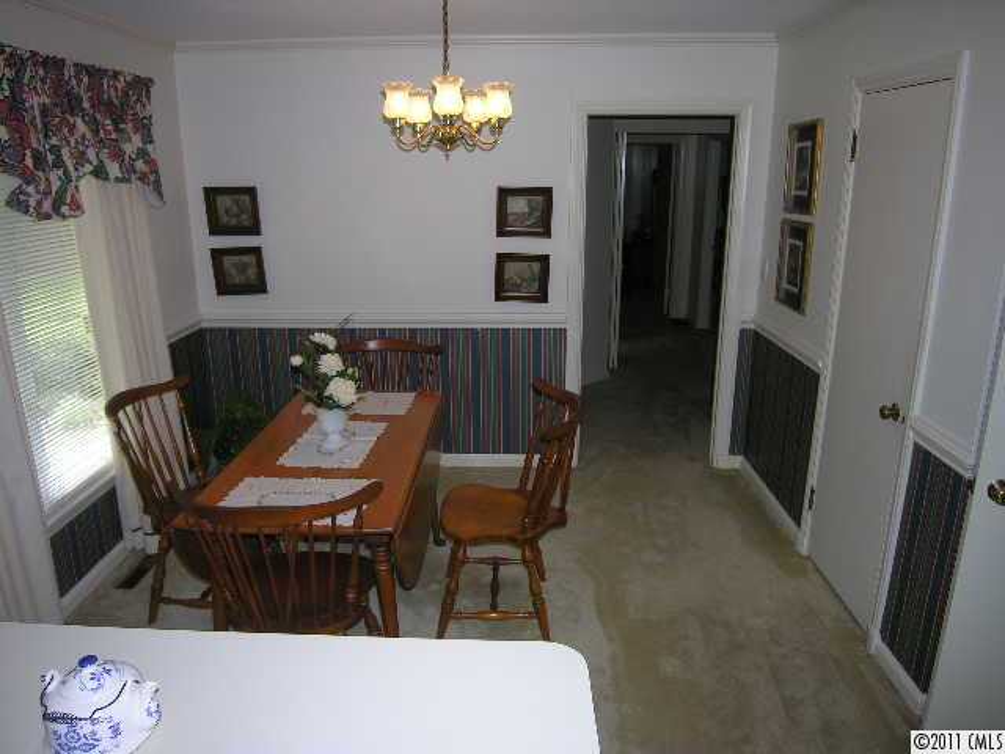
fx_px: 697
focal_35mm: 24
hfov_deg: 71.6
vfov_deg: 56.8
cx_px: 502
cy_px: 377
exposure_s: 1/60.1
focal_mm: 6.1
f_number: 2.6
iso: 50
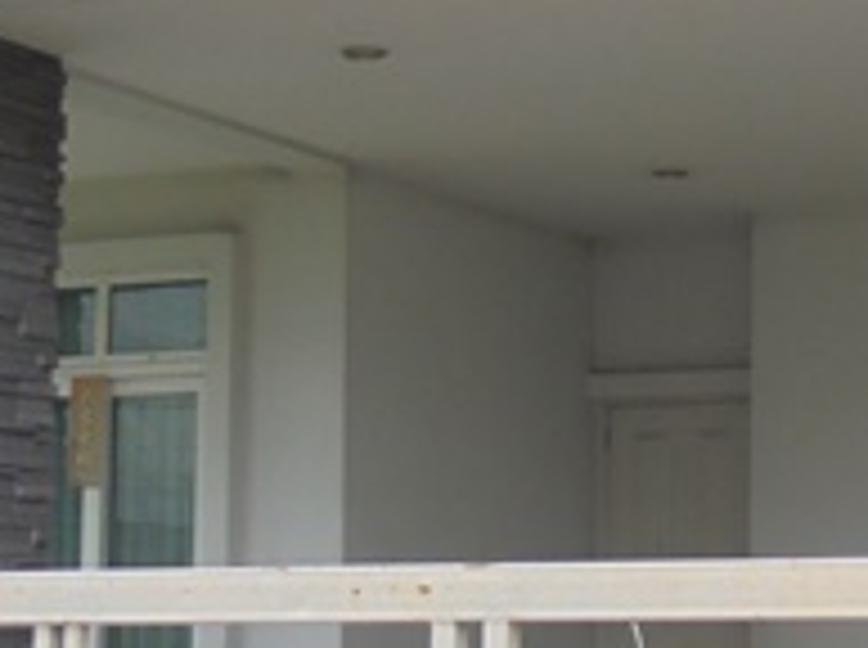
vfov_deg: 13.6
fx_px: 2703
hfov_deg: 18.1
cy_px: 212
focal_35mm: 108
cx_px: 652
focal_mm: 4.6
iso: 100
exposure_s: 1/640
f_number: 3.5
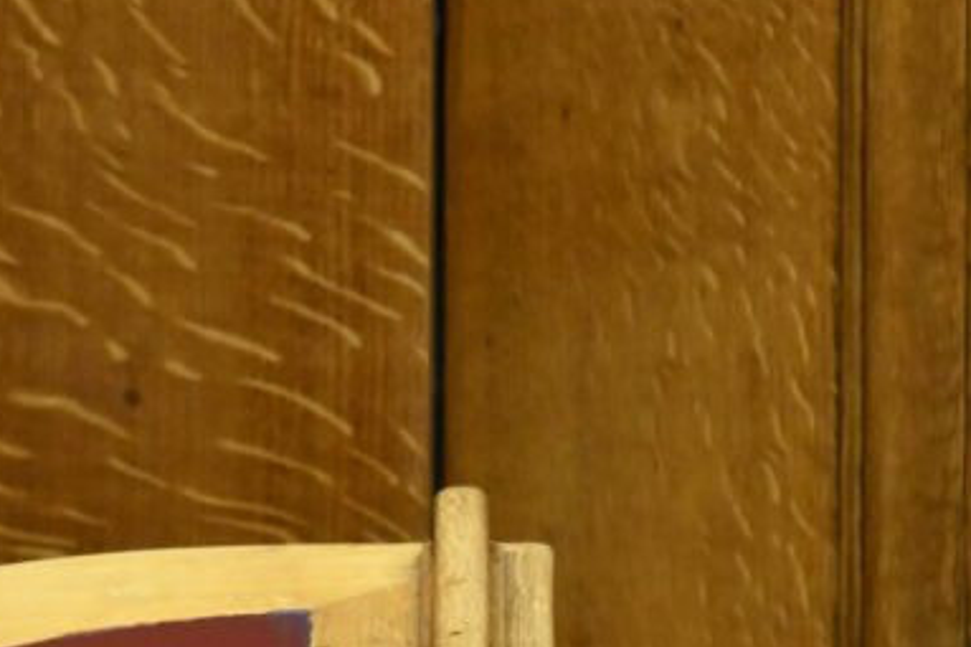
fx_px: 46181
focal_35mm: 1713
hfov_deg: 1.2
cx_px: -1316
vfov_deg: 0.8
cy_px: -128
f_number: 6
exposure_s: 1/231
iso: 1800
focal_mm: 320
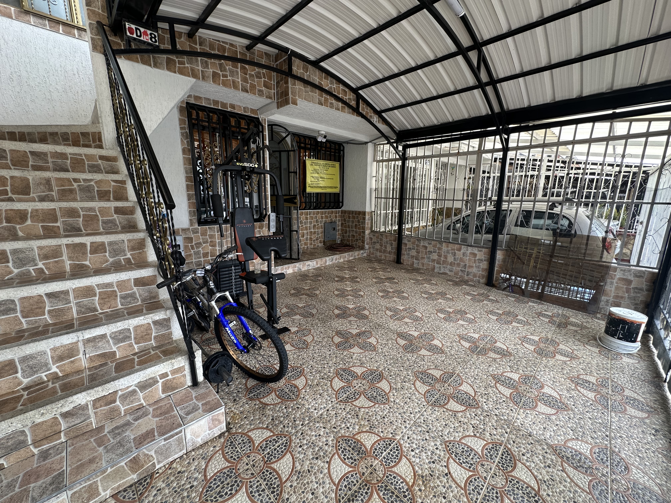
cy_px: 252
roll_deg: -0.8
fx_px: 271
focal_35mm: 14
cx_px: 336
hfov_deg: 102.1
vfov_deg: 85.7
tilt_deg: -10.9
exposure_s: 1/99
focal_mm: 2.22
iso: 40
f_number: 2.2
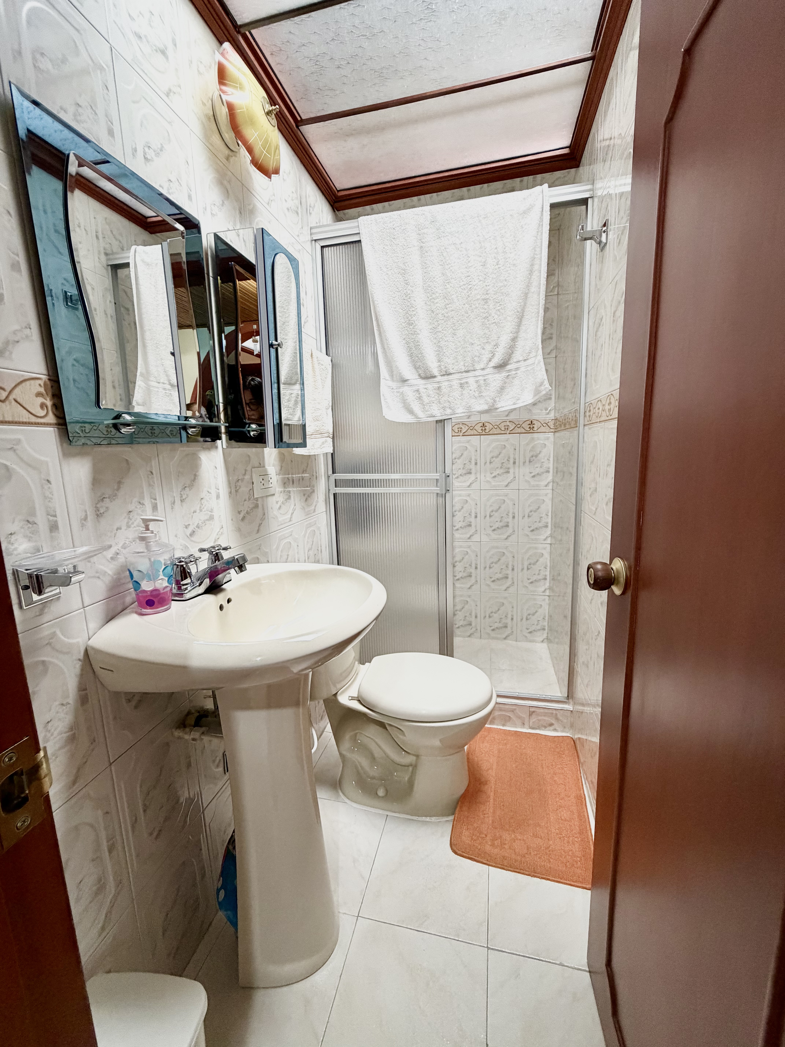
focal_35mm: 14
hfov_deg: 85.7
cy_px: 524
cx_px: 392
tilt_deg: -9.1
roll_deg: +2.0
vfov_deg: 102.1
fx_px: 423
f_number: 2.2
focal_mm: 2.22
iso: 320
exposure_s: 1/60
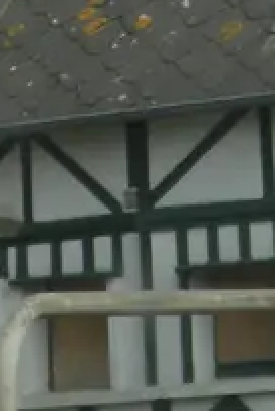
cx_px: 596
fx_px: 8178
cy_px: -531
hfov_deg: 1.9
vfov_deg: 2.9
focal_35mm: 715
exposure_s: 1/255
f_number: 7.1
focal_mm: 19.4
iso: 100
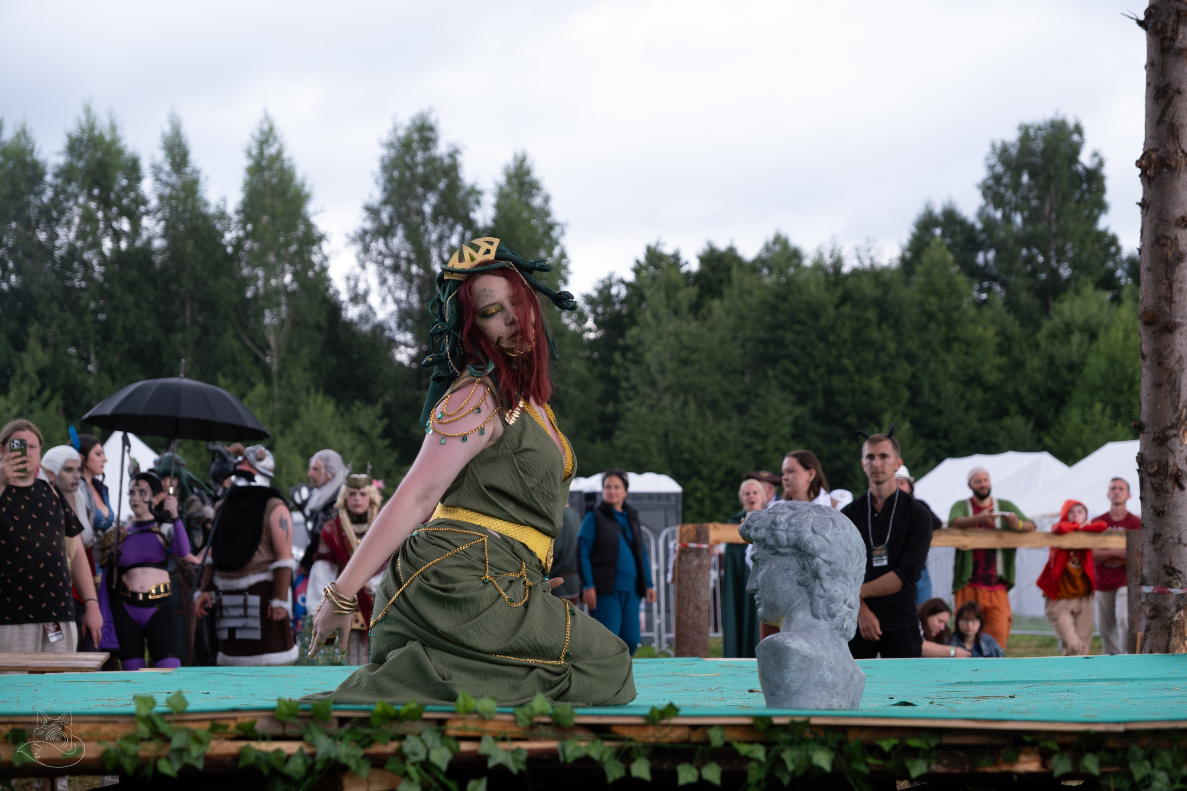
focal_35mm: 77
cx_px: 594
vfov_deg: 17.7
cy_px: 396
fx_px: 2539
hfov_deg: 26.3
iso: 800
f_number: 3.6
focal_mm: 51.6
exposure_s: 1/1000
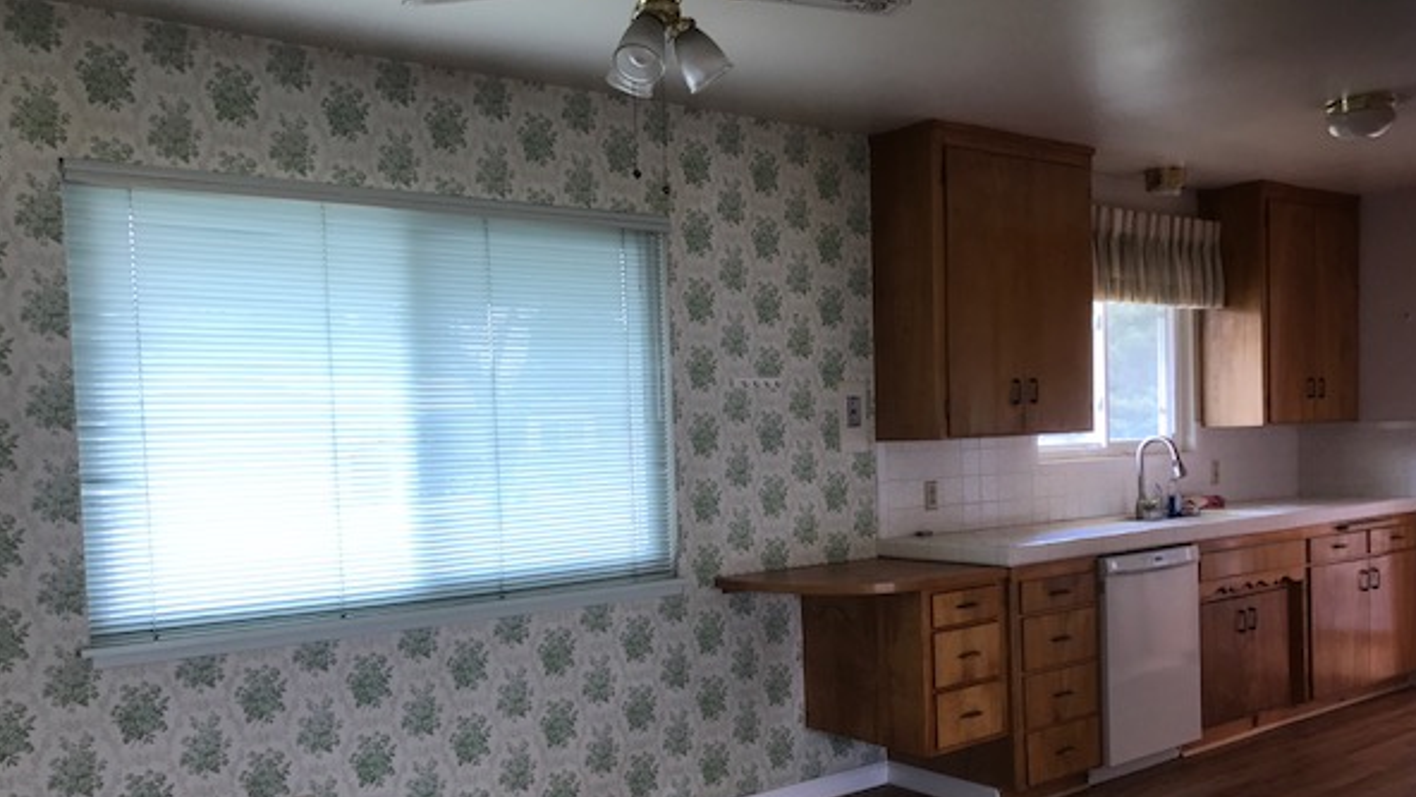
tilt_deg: -3.0
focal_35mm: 33
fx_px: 1239
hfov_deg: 59.5
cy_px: 515
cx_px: 703
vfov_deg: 35.4
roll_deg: +1.3
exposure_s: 1/40
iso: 25
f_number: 1.8
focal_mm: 3.99
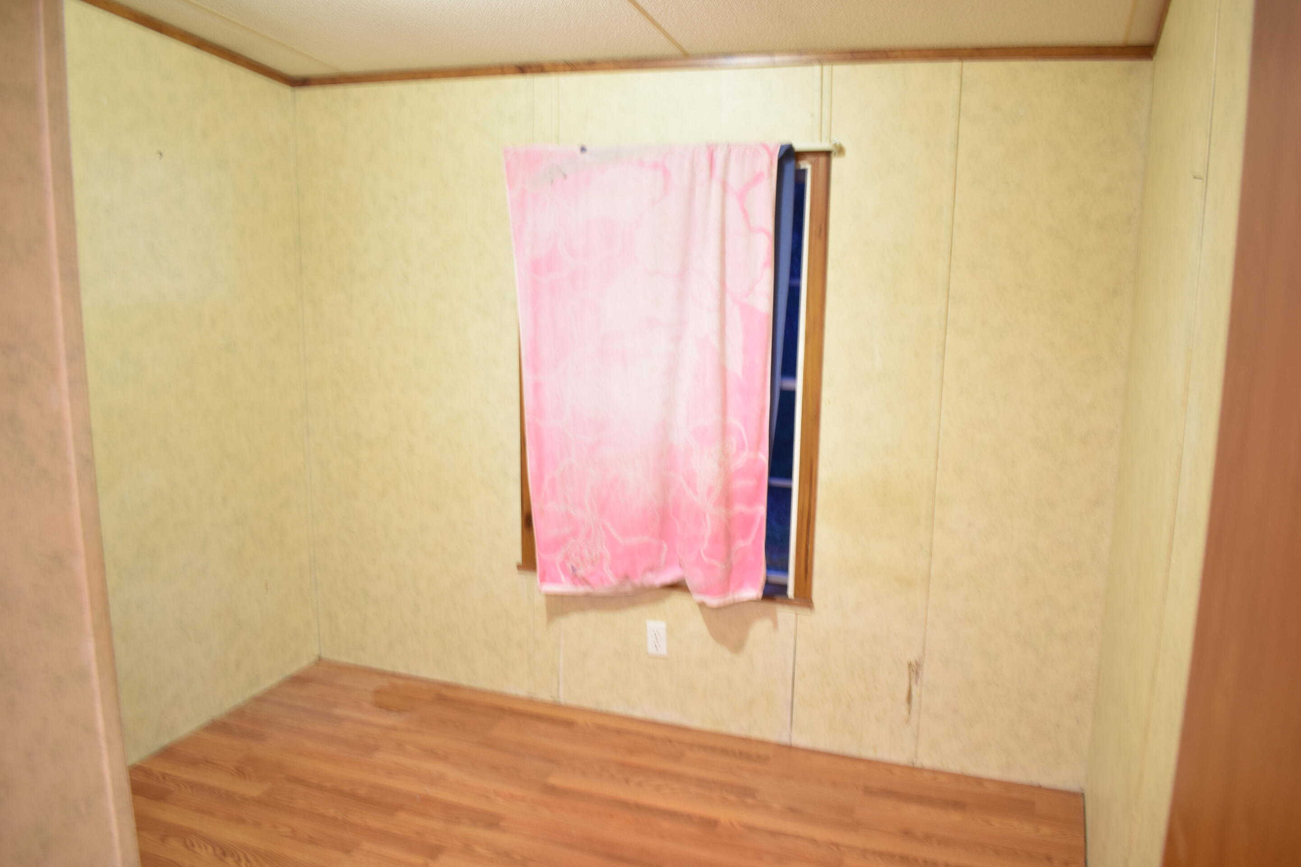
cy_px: 425
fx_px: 1012
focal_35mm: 28
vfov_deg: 46.4
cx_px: 668
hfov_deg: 65.5
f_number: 3.5
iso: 400
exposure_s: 1/2
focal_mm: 18
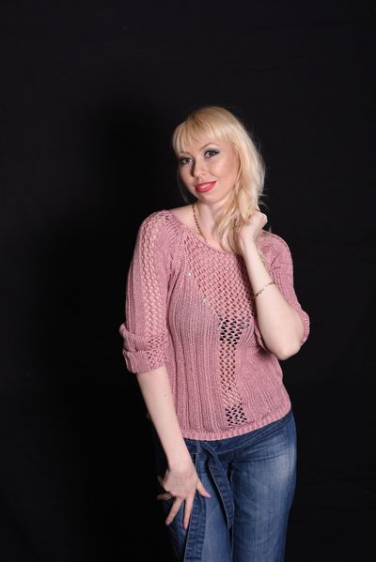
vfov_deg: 23.9
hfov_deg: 16.1
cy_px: 281
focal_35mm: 85
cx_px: 188
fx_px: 1330
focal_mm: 85
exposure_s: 1/160
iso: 100
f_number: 4.5
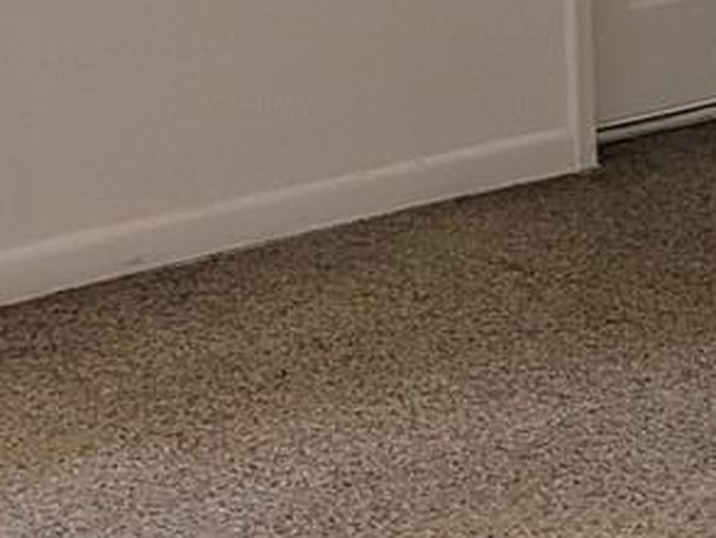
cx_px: 547
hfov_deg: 15.0
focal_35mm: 131
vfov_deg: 11.1
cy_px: -100
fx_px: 2711
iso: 26
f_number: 1.7
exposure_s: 1/236
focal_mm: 4.53
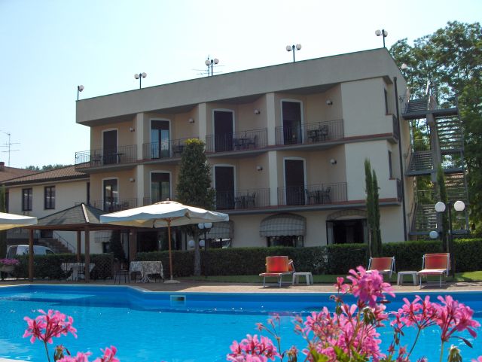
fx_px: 543
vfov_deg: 36.9
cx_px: 241
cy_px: 181
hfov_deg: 47.8
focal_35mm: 39
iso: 100
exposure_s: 1/633
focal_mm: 8
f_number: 4.8
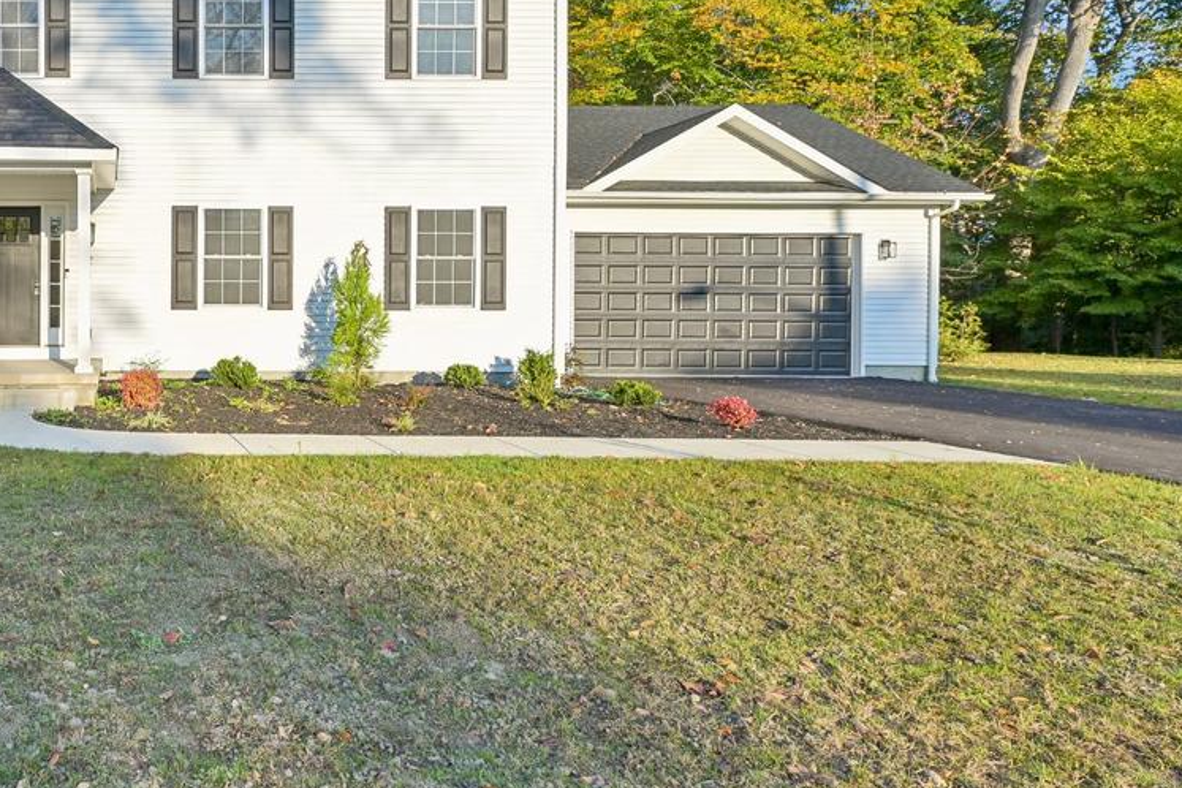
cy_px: 316
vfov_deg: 47.7
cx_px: 123
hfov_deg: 58.0
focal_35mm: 27
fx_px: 886
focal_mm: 14
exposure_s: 1/100
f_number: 8
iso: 100
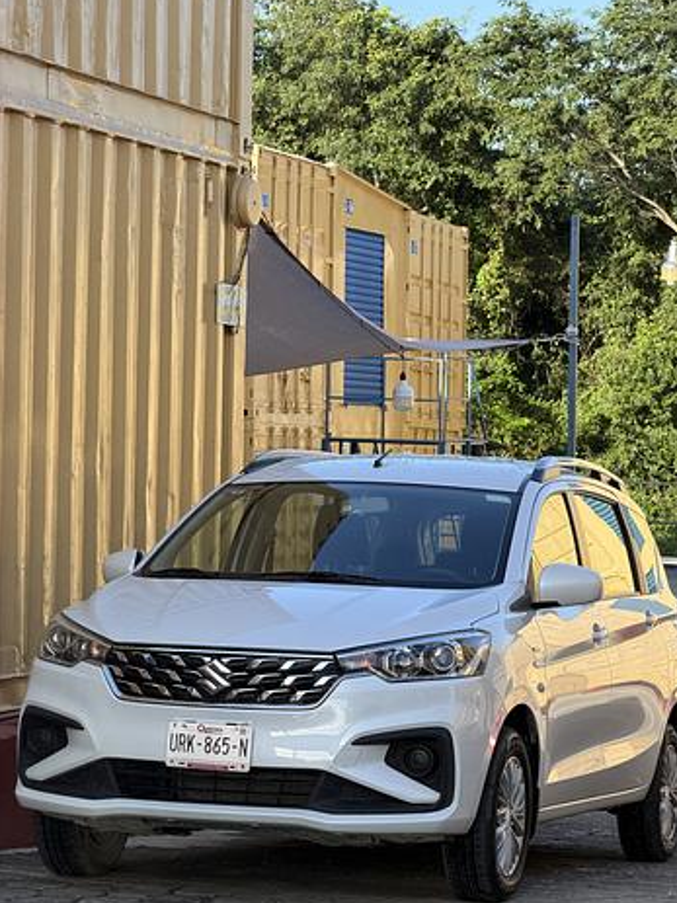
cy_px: 462
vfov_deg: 18.2
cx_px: 362
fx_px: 2818
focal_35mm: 108
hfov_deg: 13.7
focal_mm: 16.89
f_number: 2.8
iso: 50
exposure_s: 1/312
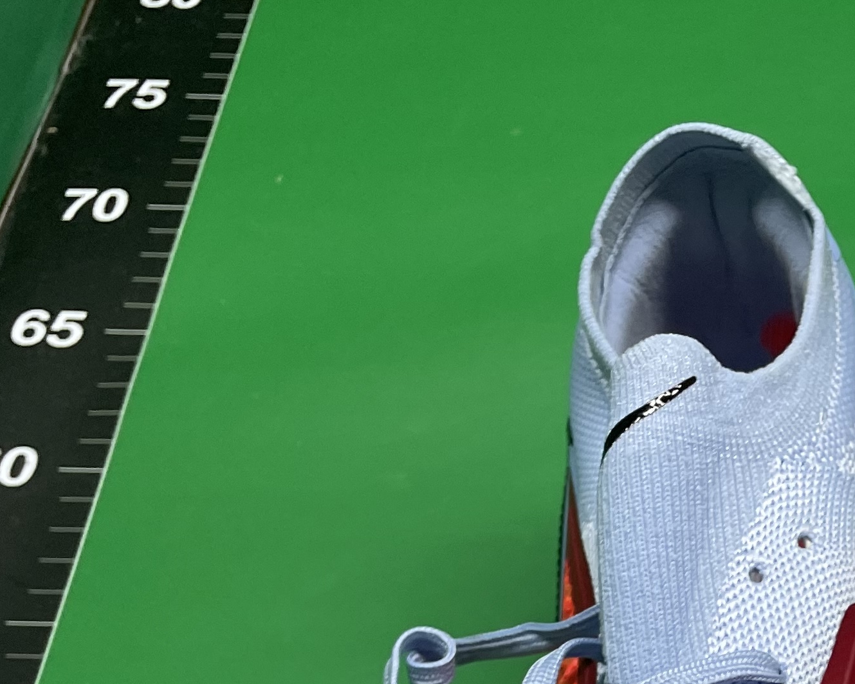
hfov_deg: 23.2
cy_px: 945
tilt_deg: -49.9
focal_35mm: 77
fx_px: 1948
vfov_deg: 18.2
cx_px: 953
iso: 80
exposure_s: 1/100
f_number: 1.6
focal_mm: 4.2
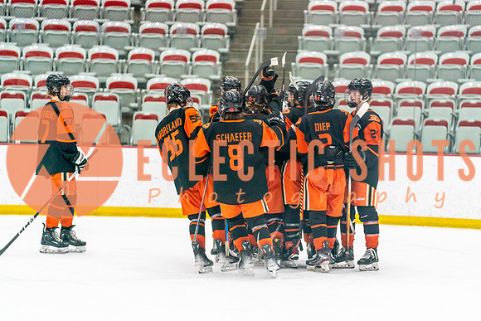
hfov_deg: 13.9
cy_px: 160
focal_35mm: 148
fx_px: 1973
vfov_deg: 9.3
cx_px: 254
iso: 3200
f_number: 2.8
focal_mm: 140
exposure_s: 1/1250
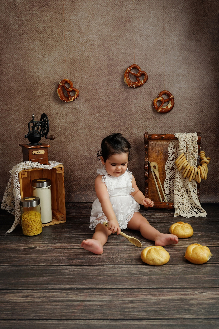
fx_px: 283
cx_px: 110
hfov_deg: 42.3
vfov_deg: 60.3
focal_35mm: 31
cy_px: 164
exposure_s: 1/160
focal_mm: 31
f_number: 5.6
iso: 320
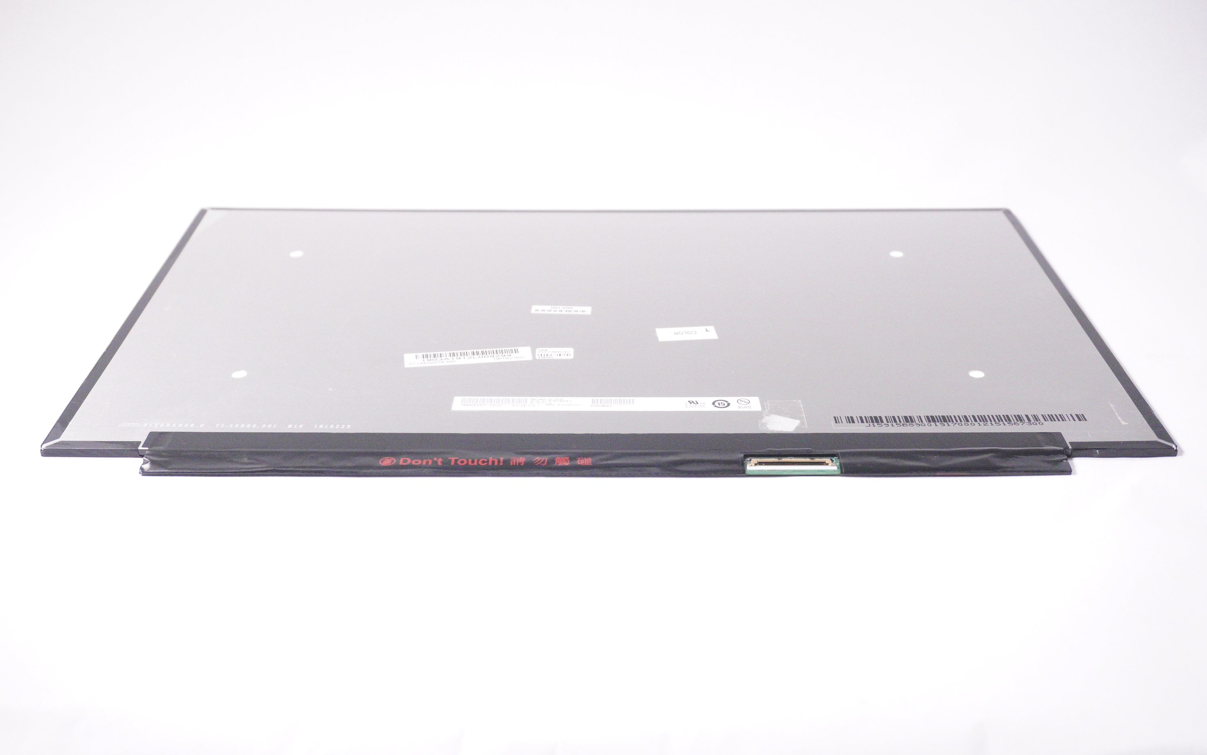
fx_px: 1366
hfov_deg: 47.7
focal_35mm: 42
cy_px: 377
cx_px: 605
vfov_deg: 30.9
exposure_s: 1/1600
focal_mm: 27
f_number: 5.6
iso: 5000
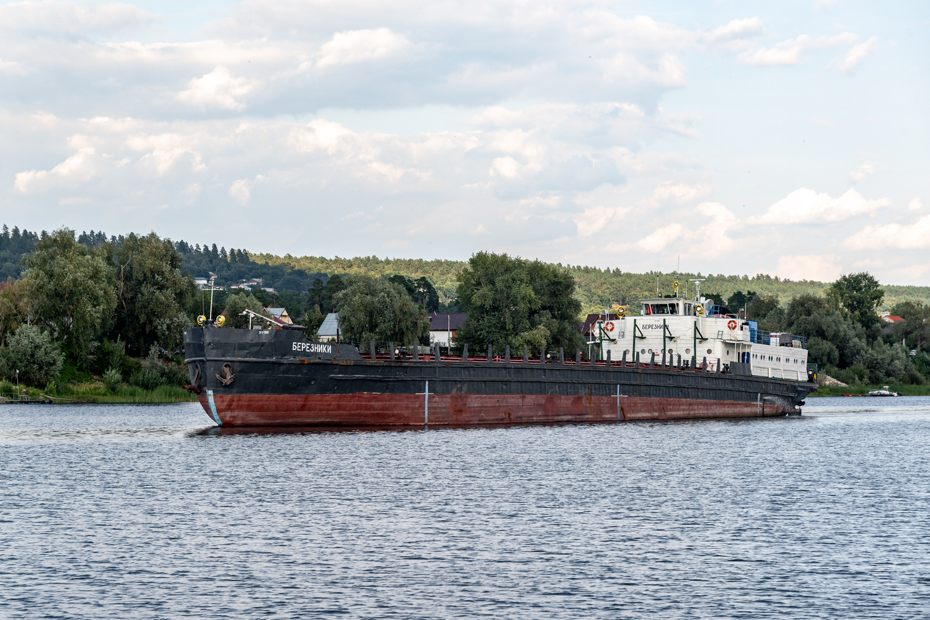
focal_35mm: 105
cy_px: 310
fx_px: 2712
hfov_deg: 19.5
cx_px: 465
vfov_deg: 13.0
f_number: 7.1
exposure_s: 1/400
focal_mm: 105
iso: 250
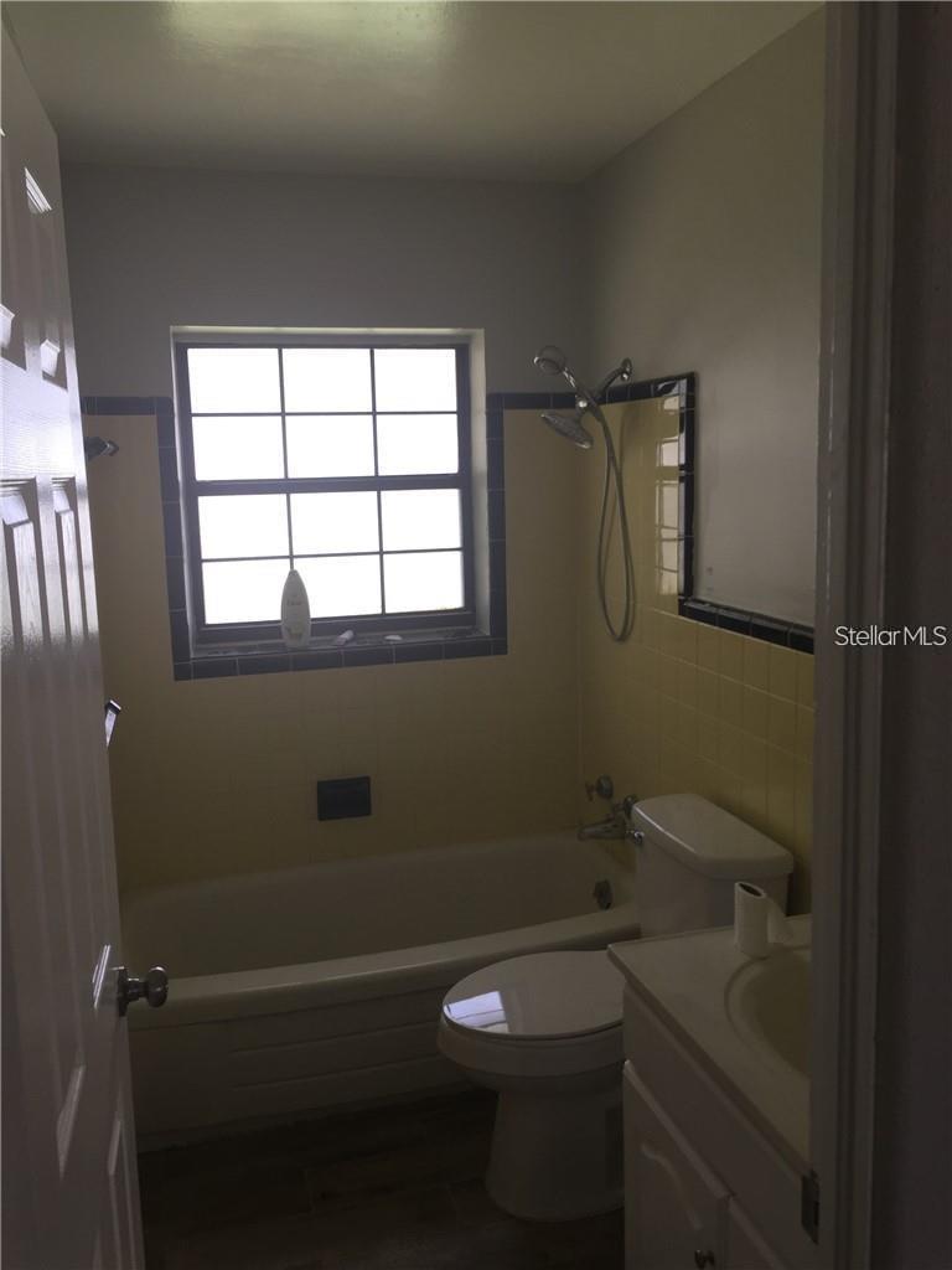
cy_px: 635
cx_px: 476
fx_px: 1063
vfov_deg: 61.7
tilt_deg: -7.3
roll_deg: +1.4
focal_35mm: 29
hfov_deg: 48.2
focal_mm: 4.15
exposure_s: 1/60
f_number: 2.2
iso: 32
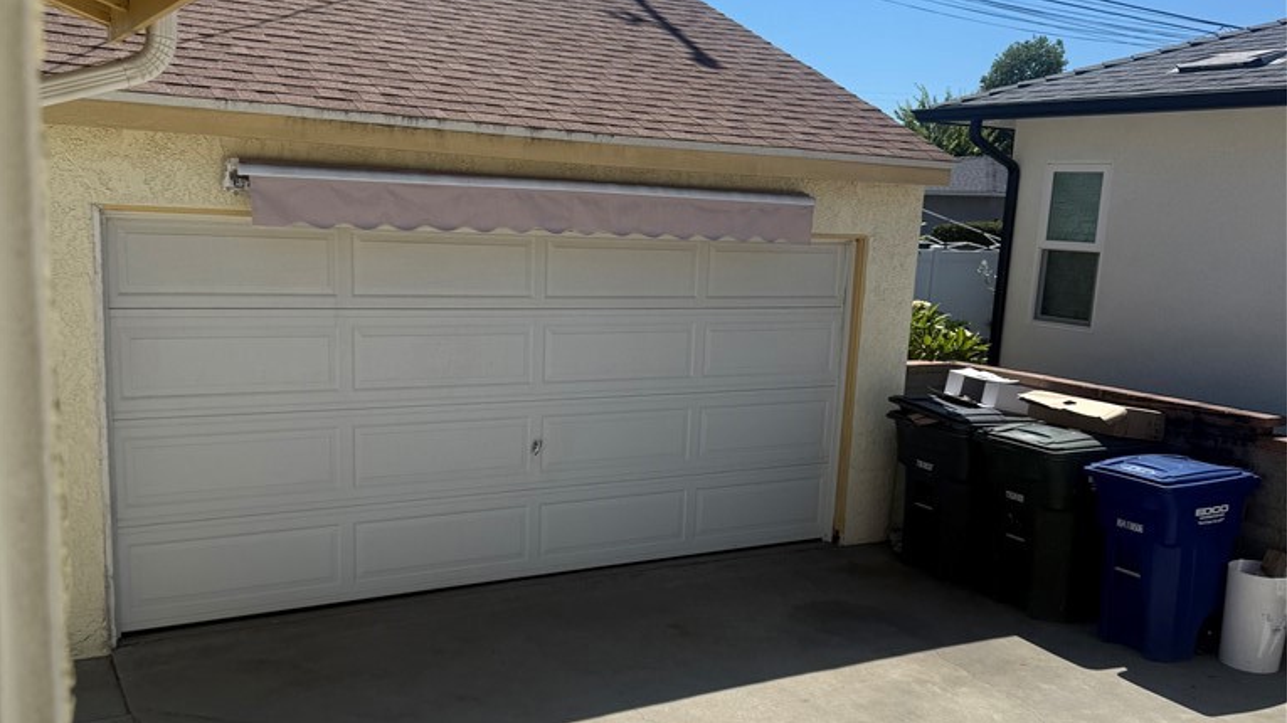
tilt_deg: -10.3
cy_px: 456
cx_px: 643
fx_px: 1194
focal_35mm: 35
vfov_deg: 33.5
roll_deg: -3.4
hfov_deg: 56.6
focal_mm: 6.76
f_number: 1.78
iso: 80
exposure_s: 1/7353
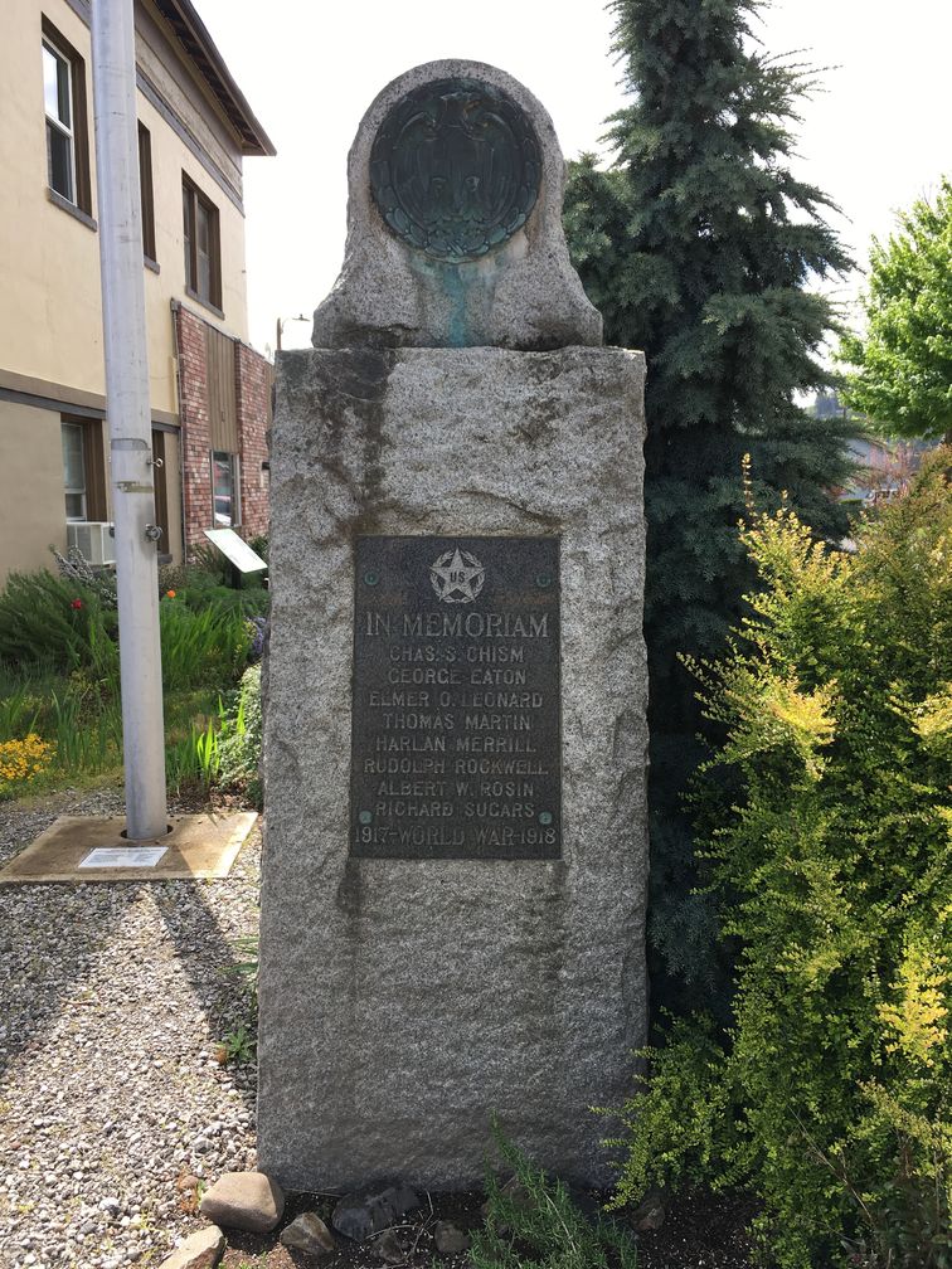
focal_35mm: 29
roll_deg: -0.1
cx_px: 476
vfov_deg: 61.7
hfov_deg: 48.2
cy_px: 634
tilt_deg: -7.8
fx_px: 1063
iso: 25
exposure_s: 1/523
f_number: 2.2
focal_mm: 4.15
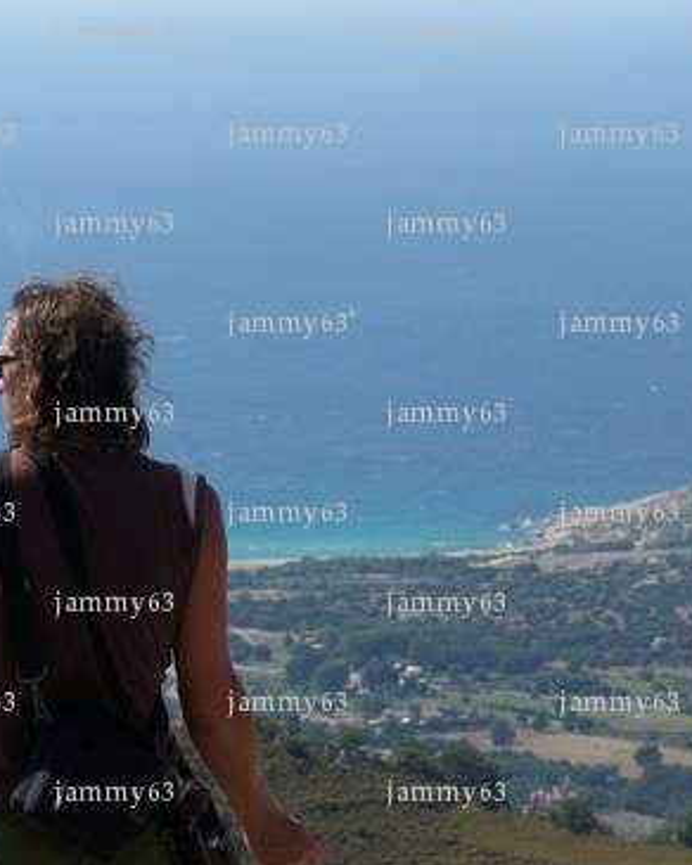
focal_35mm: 182
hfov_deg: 8.5
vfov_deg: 10.6
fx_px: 4659
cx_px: 280
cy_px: 434
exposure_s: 1/500
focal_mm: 23.1
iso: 64
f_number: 4.5
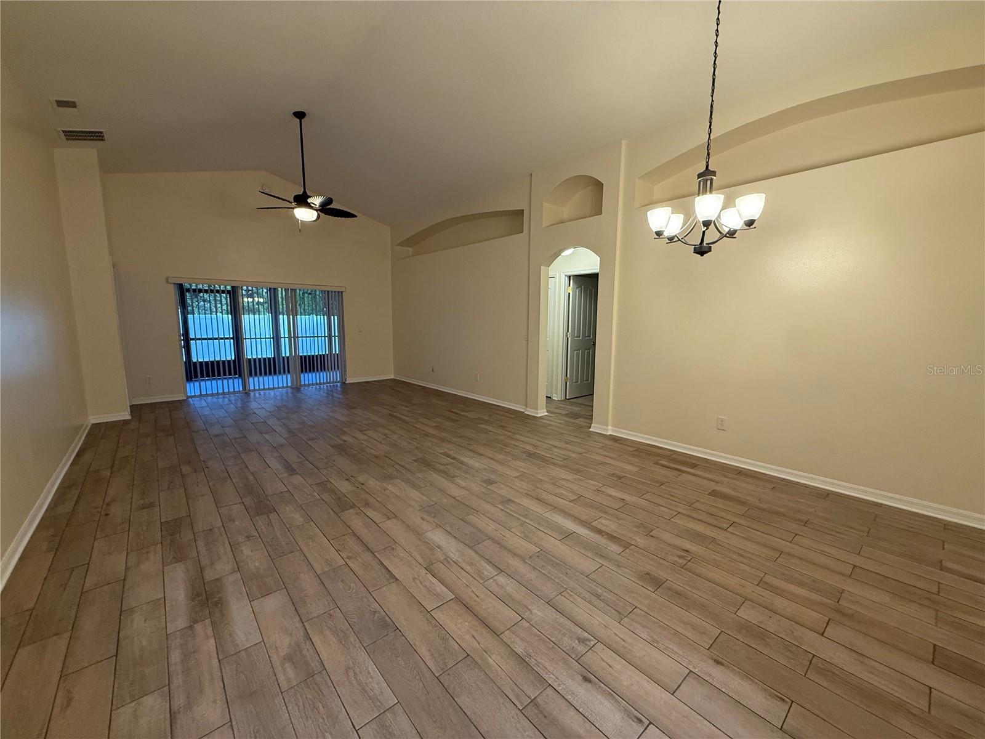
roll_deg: -0.1
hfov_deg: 102.1
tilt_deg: -7.1
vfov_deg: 85.7
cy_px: 370
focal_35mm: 14
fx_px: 398
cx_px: 492
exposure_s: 1/120
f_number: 2.2
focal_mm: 2.22
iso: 320
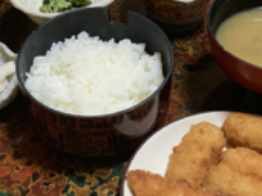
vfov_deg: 21.5
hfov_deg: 28.6
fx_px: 514
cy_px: 64
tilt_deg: -45.7
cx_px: 127
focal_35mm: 68
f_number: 1.8
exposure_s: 1/50
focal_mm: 3
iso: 250
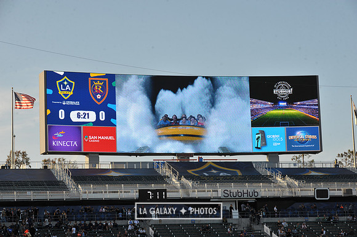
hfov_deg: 19.5
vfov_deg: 13.0
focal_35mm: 105
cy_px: 118
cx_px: 178
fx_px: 1041
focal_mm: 105
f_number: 10
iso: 400
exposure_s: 1/400
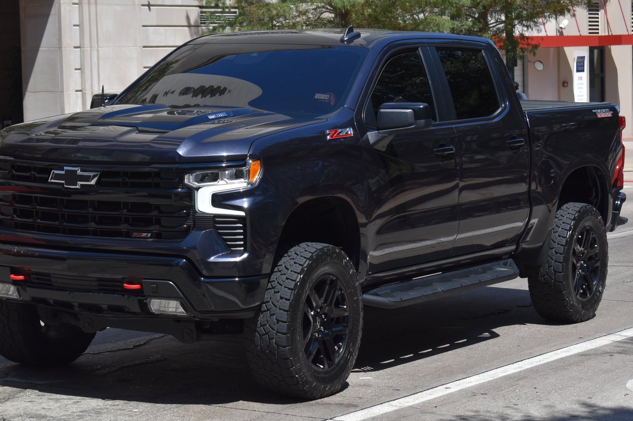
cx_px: 303
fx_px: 1892
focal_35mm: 108
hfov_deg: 19.0
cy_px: 205
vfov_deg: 12.7
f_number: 5.6
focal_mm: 55
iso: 400
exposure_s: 1/1600
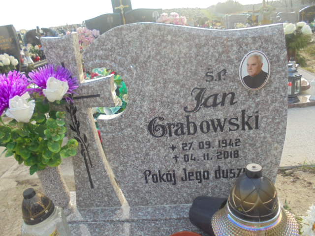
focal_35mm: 29
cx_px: 158
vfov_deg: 48.2
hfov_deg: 61.7
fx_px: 264
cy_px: 118
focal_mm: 5.3
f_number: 3.7
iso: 100
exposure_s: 1/160
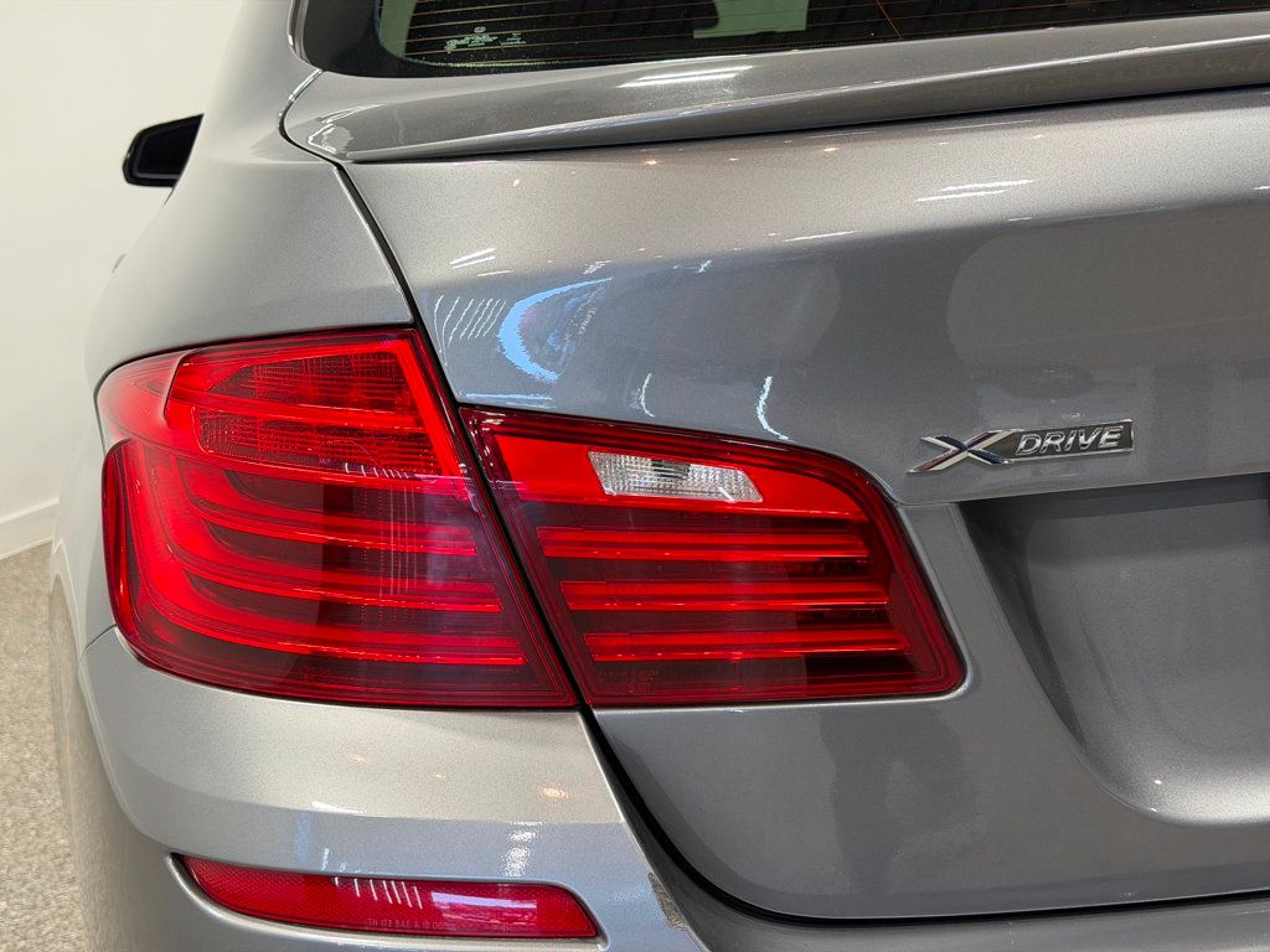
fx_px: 1761
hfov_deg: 39.7
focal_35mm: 48
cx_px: 635
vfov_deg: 30.3
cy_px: 476
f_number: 1.78
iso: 64
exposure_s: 1/121
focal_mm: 6.76
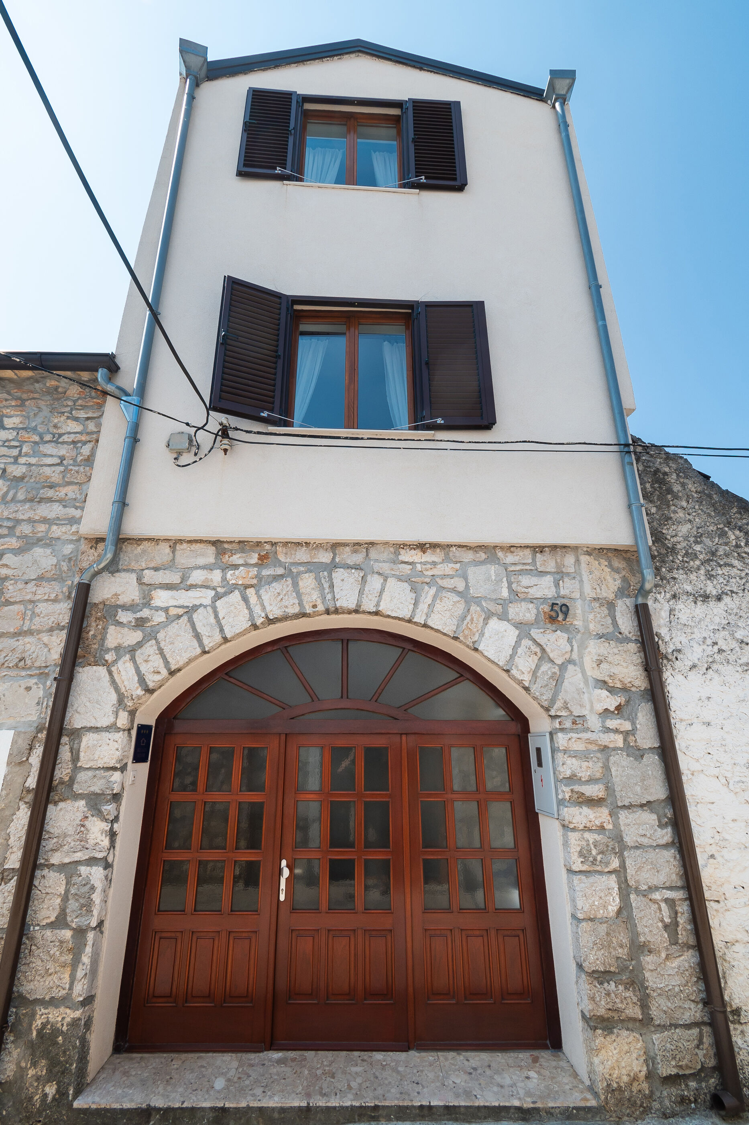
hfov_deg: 77.3
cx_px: 374
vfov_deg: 100.4
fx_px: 468
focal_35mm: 15
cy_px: 562
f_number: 8
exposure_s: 1/400
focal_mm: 10
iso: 200
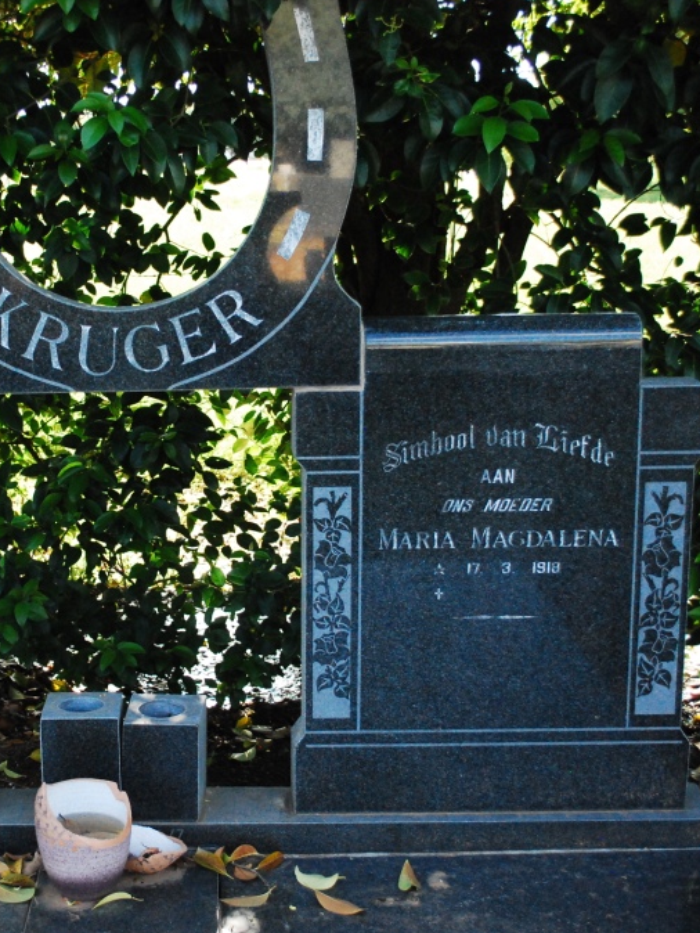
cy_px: 473
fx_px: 1536
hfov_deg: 25.3
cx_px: 145
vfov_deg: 33.8
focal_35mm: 57
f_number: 4.5
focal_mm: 26
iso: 1600
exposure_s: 1/800
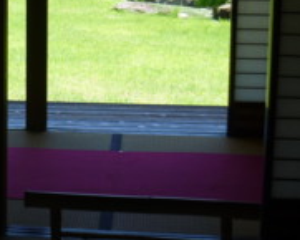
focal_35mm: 114
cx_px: -33
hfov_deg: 16.3
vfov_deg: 13.5
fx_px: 1013
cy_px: 56
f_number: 3.7
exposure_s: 1/160
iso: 80
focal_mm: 8.3
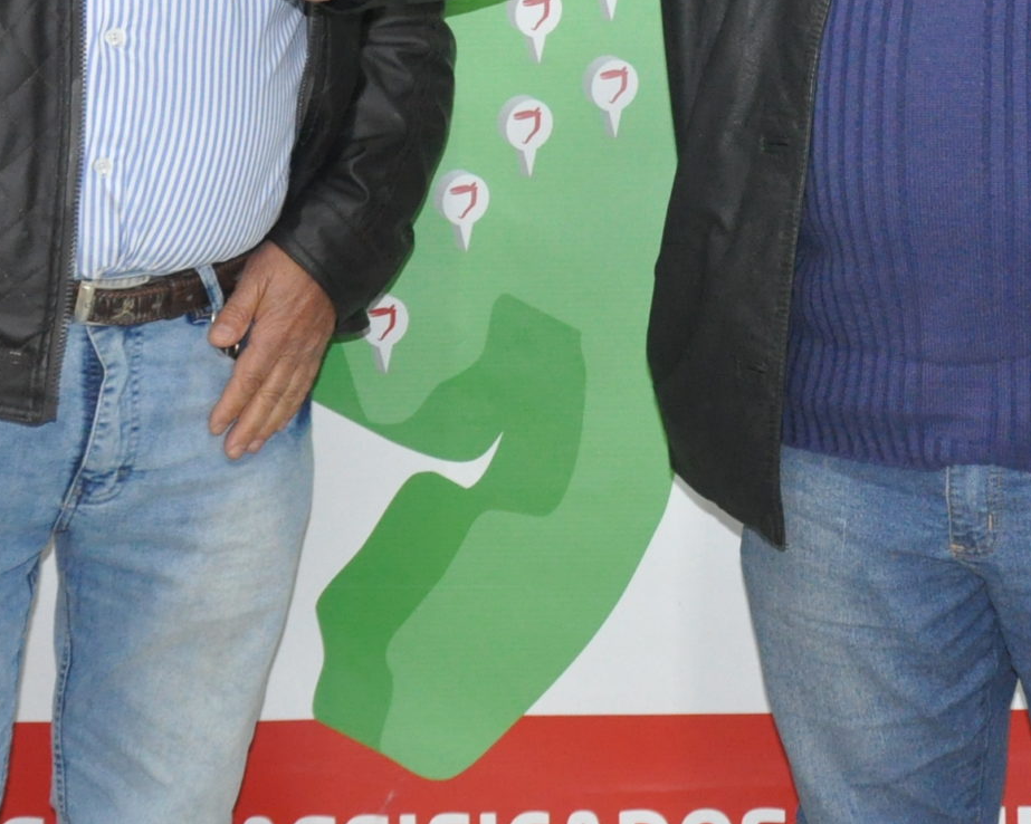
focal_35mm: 117
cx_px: 671
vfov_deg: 13.0
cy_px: -39
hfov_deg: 16.4
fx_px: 3569
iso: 1600
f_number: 5
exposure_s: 1/60
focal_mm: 30
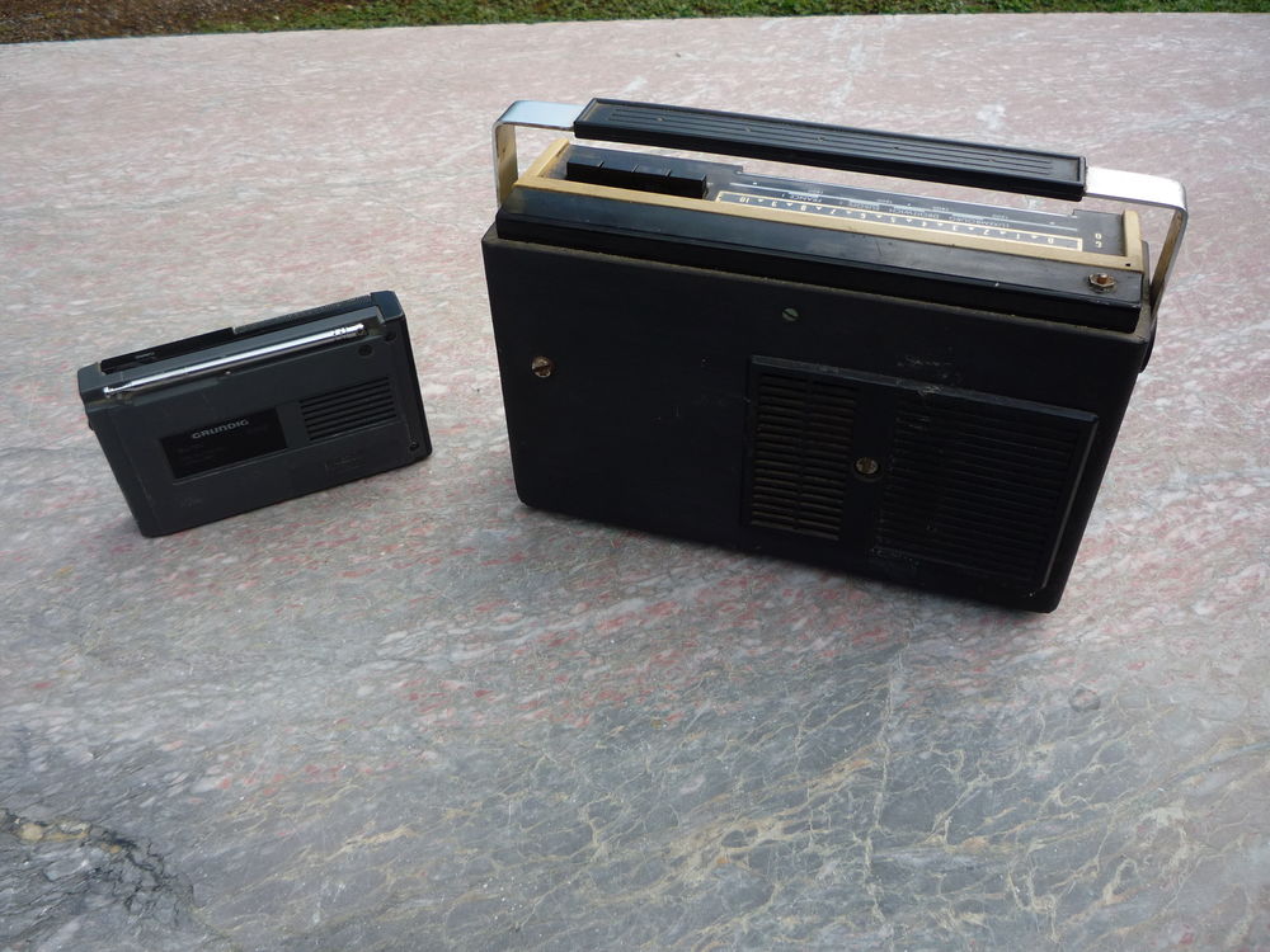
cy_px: 476
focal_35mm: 30
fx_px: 1101
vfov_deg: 46.8
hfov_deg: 60.0
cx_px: 635
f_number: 4
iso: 100
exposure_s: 1/250
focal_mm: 5.2
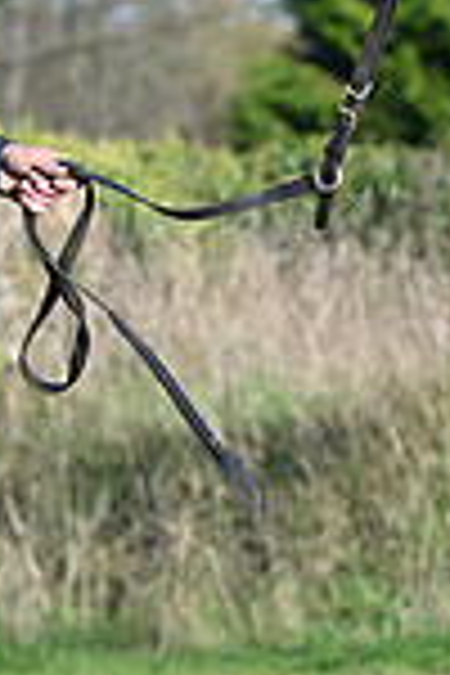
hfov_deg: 2.8
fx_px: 9093
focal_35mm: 485
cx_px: 1094
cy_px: 218
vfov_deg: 4.3
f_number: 4.5
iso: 320
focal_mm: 125
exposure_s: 1/1250
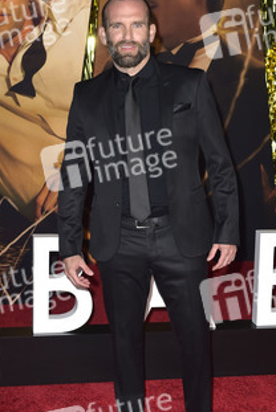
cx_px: 148
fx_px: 826
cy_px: 227
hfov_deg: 19.0
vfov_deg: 28.0
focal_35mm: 72
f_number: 6.3
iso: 640
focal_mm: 56
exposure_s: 1/250
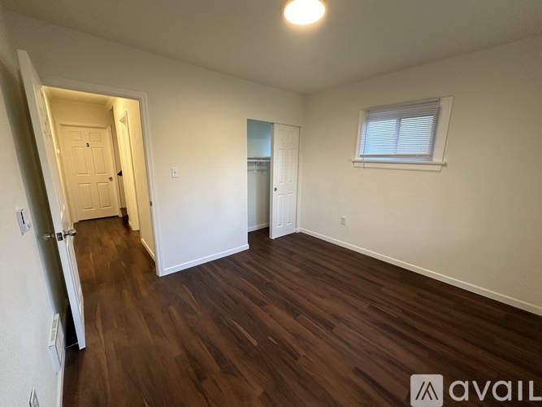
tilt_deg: -12.1
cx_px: 271
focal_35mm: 14
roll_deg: -1.3
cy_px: 204
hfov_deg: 102.1
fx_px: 219
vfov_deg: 85.7
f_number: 2.2
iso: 200
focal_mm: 2.22
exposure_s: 1/120
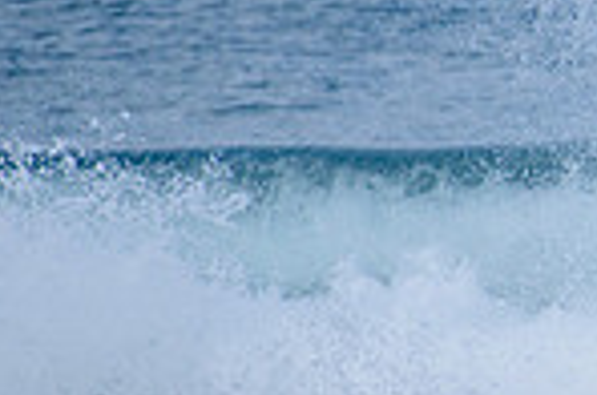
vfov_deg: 0.7
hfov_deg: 1.1
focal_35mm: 1965
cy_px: 67
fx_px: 32516
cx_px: 1061
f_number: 5.6
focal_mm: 500
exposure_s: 1/2000
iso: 220
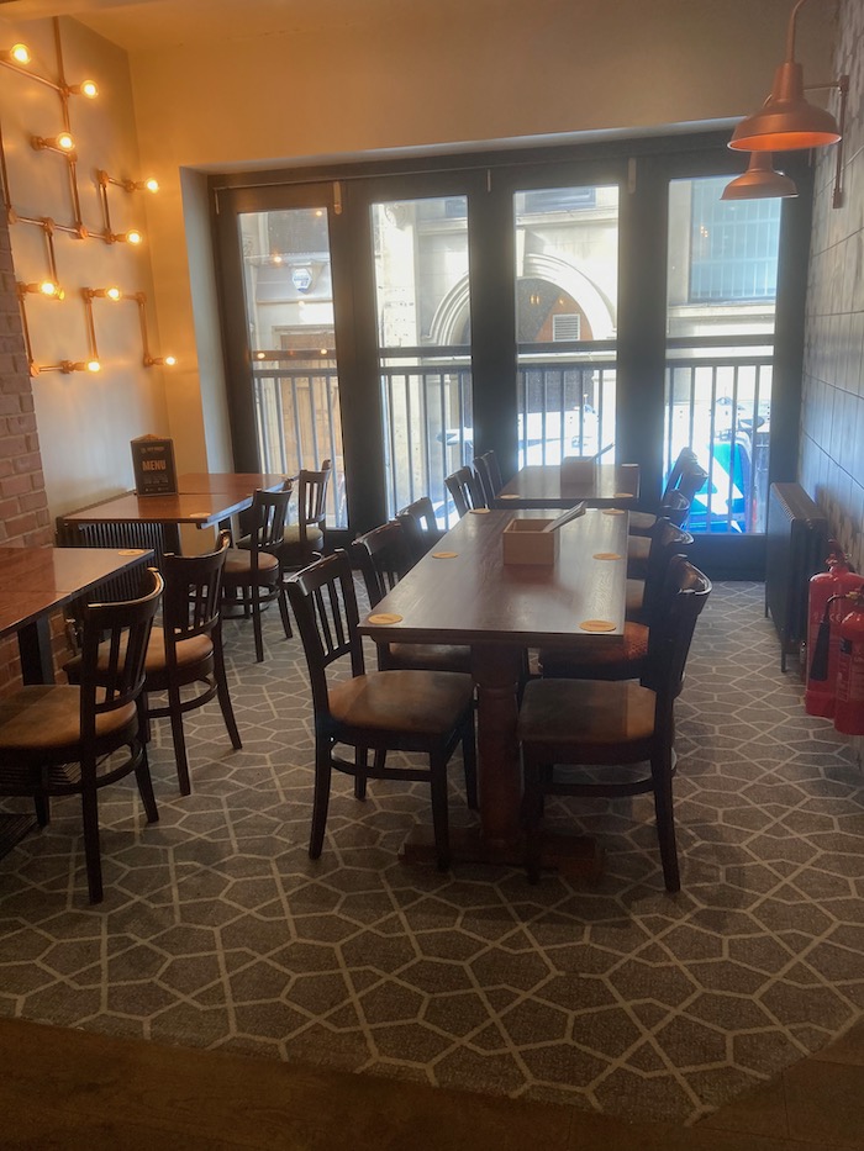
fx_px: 932
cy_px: 576
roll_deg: +1.2
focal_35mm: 28
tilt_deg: -13.7
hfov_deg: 49.8
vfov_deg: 63.4
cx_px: 432
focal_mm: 3.99
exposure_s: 1/50
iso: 100
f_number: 1.8
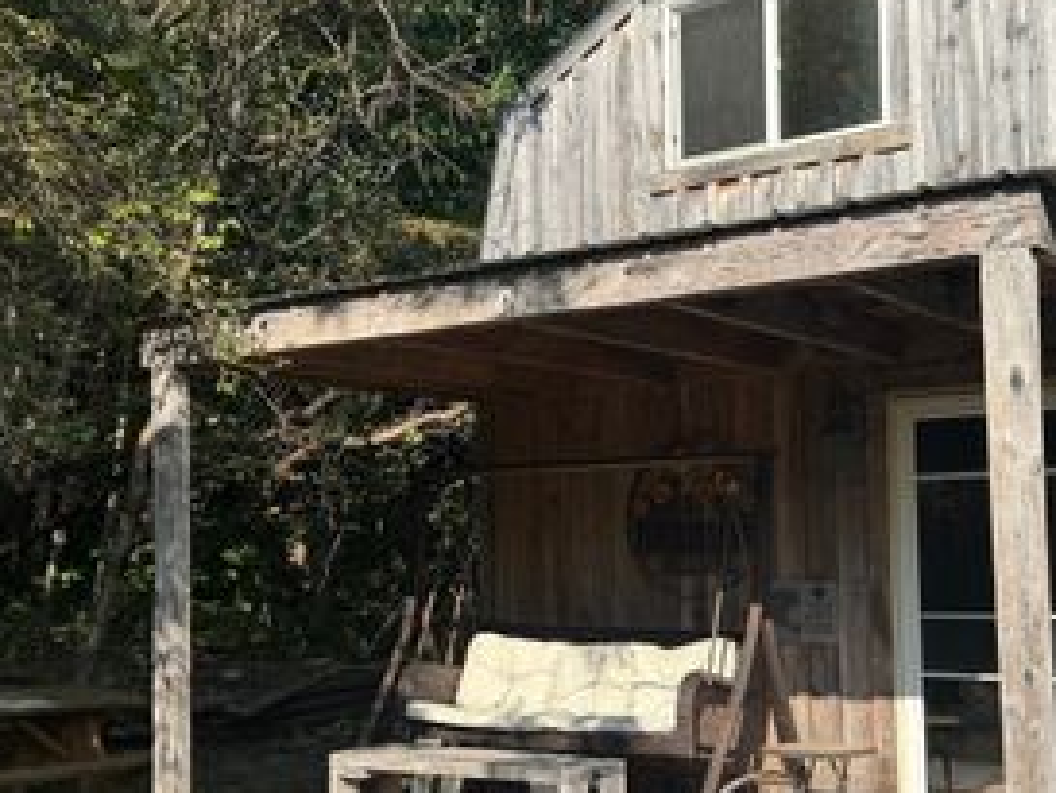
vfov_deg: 32.8
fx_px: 1343
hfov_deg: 42.9
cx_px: 565
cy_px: 485
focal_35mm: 44
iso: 80
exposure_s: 1/2331
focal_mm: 6.76
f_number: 1.78
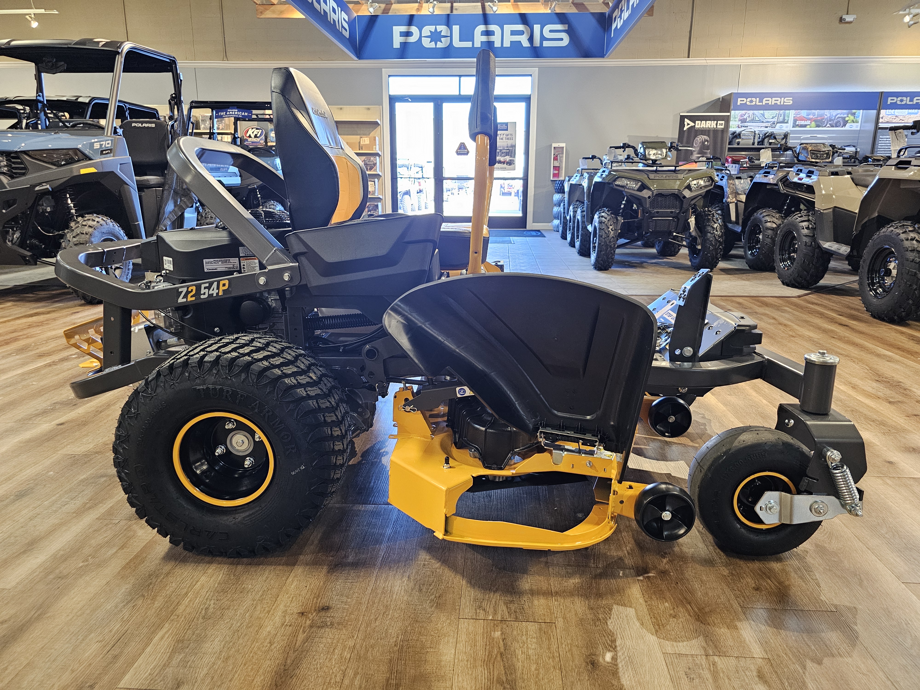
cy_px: 345
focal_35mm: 23
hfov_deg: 73.9
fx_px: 611
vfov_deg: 58.9
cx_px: 460
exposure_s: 1/60
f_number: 1.7
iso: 640
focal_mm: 6.3
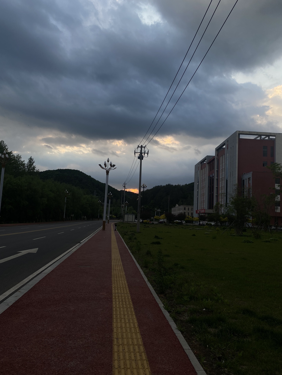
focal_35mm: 26
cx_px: 141
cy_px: 188
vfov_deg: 67.3
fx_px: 282
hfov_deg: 53.1
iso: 32
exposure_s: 1/290
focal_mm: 4.25
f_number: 1.8
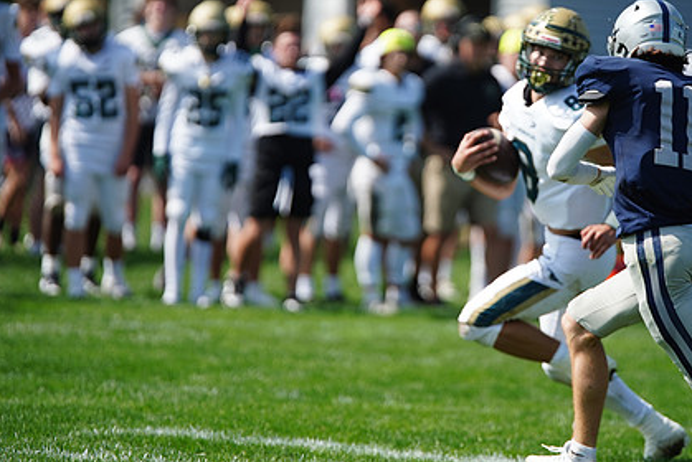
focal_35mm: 379
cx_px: 434
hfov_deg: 5.4
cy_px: 144
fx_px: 7290
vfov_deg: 3.6
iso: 400
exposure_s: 1/5000
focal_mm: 274
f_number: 2.8
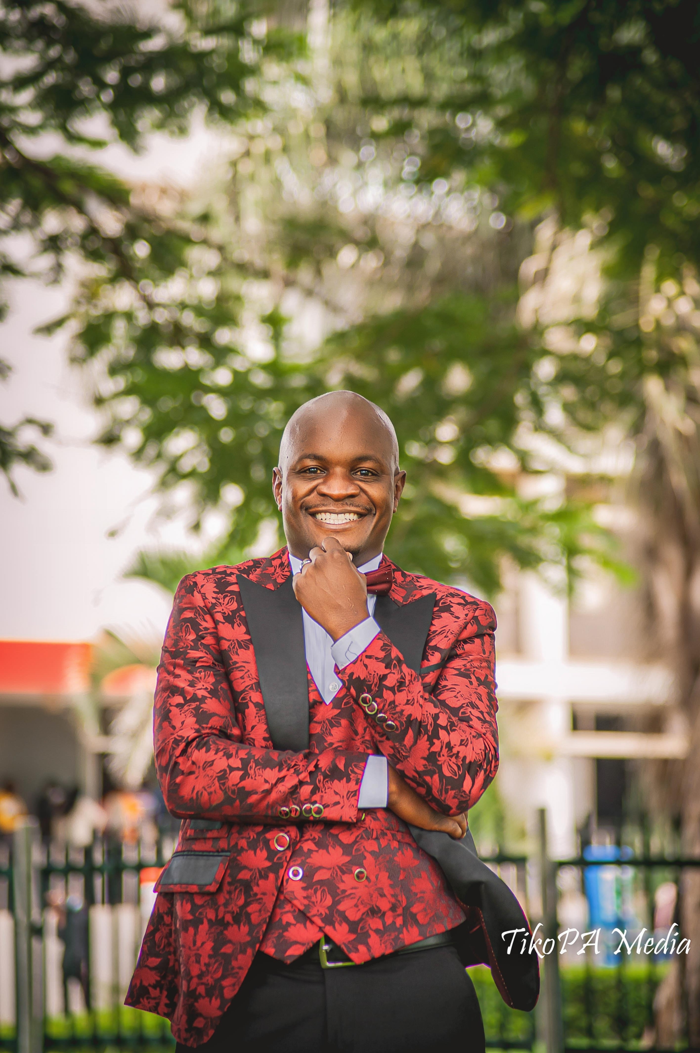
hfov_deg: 10.1
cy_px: 526
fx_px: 3943
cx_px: 350
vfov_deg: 15.2
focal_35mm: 135
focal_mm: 135
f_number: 4.2
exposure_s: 1/250
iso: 400
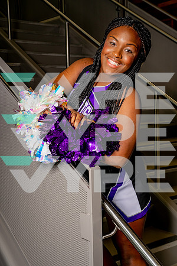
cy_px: 133
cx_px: 88
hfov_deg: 24.6
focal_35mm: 55
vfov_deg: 36.2
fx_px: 406
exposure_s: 1/125
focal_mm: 55
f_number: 8
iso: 250
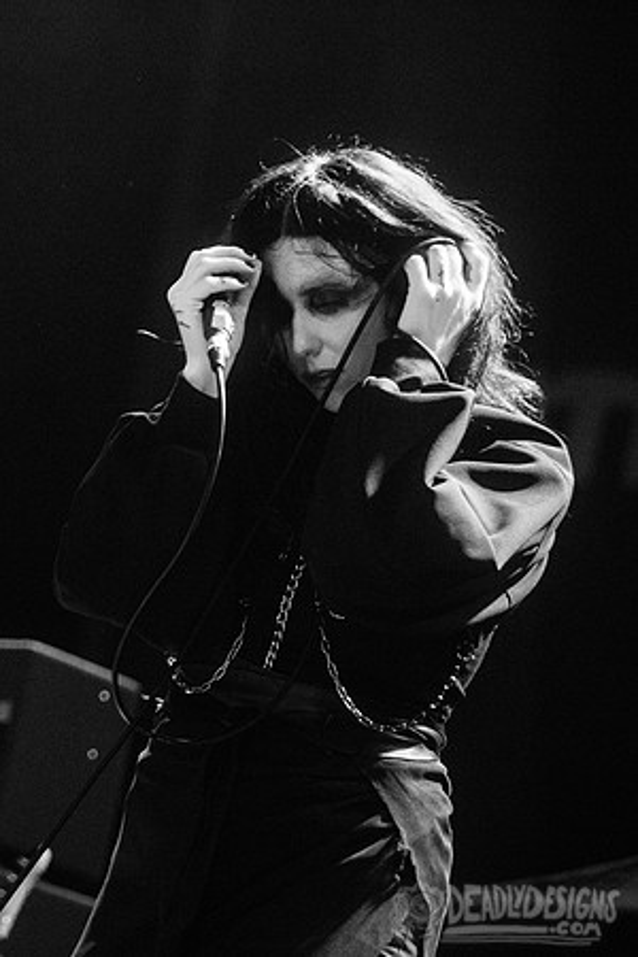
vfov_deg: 10.2
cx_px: 158
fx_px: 5378
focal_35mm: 202
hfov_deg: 6.8
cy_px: 478
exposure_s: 1/160
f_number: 2.8
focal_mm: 135
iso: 3200
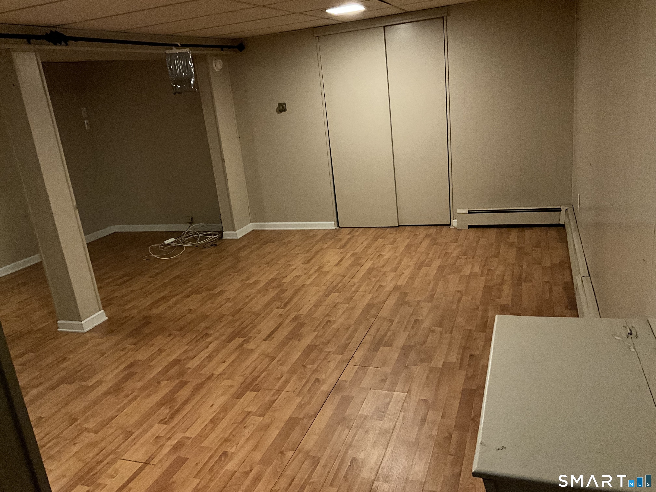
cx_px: 328
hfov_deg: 61.7
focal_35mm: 29
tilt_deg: -15.8
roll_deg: +6.3
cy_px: 246
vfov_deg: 48.2
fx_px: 550
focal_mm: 3
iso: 500
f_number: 1.8
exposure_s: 1/24
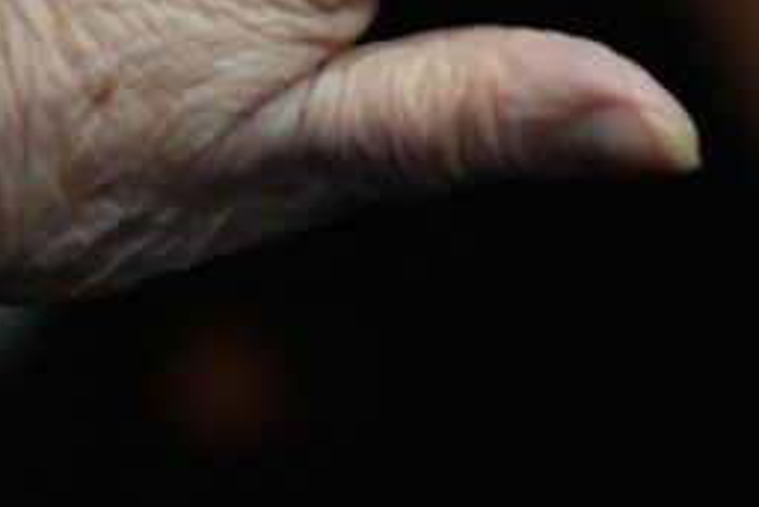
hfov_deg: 8.6
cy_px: -295
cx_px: 1061
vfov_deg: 5.8
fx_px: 4957
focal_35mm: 235
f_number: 2.8
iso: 12800
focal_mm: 70
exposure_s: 1/500
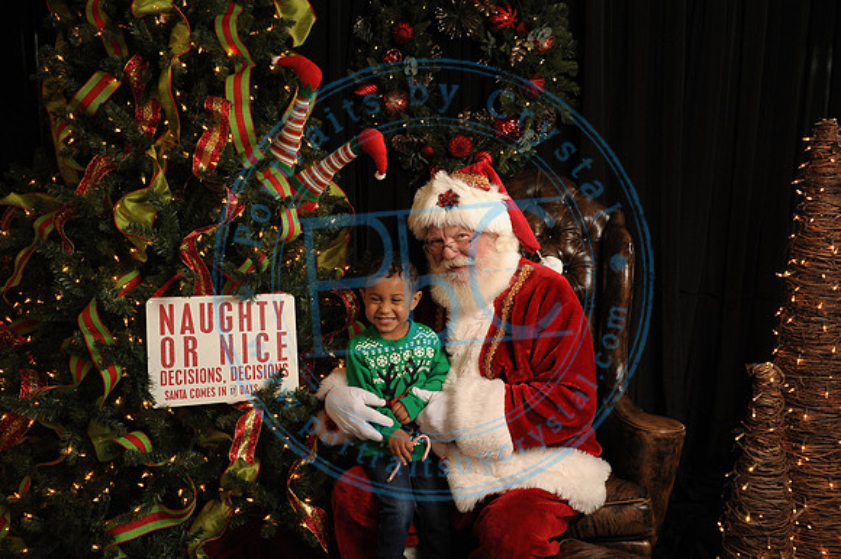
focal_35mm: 32
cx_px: 420
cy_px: 280
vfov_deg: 41.1
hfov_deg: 58.7
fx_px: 747
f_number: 5.6
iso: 1000
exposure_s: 1/125
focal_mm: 32
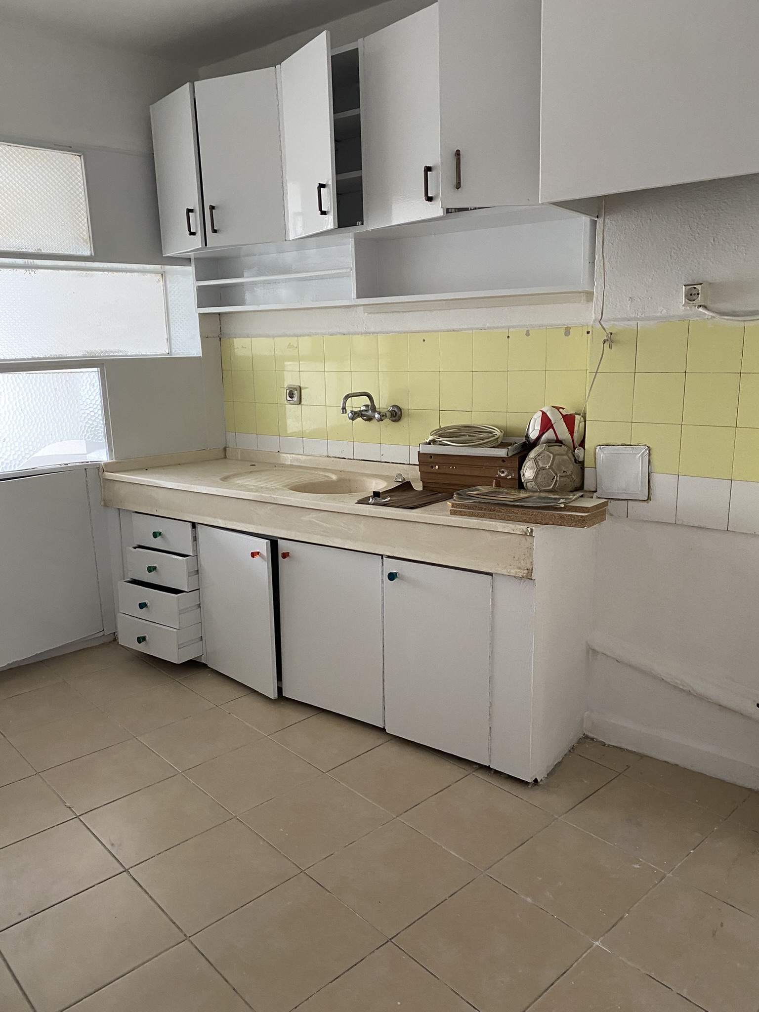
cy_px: 506
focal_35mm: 26
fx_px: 760
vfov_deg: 67.3
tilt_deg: -10.9
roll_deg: +1.5
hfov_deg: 53.1
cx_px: 380
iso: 250
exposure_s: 1/60
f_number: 1.8
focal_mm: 4.25
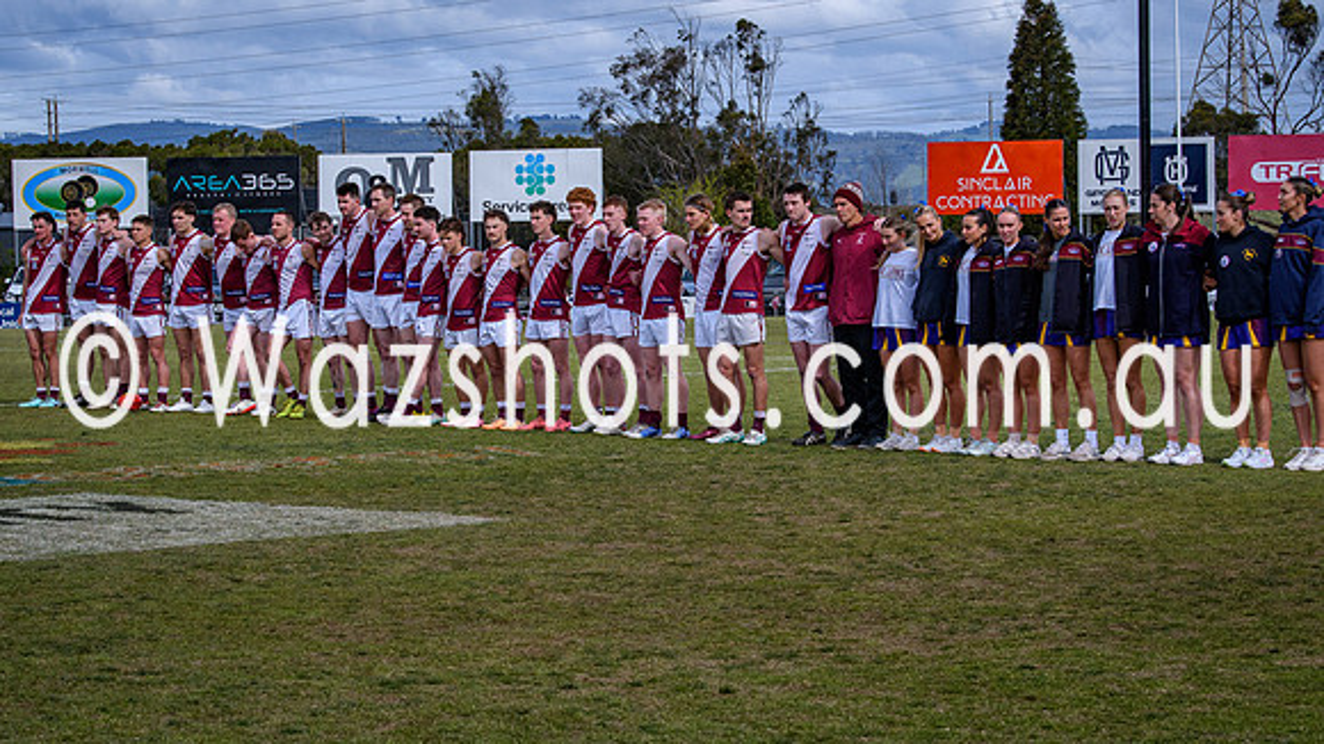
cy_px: 372
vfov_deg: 11.0
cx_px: 662
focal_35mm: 110
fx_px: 3861
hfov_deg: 19.5
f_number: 10
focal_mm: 70
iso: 800
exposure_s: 1/1600
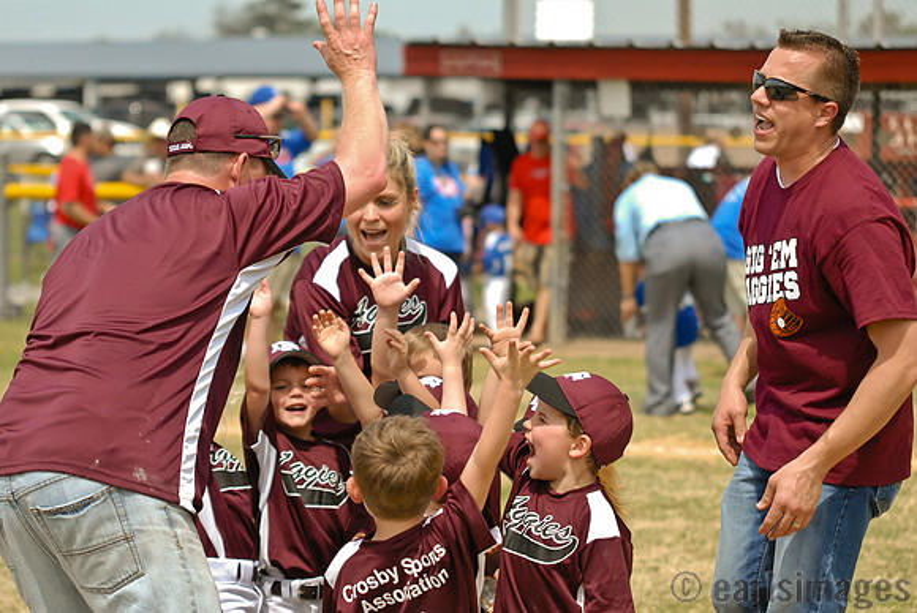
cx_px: 458
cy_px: 306
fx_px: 2677
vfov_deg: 13.1
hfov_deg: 19.4
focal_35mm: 105
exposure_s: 1/8000
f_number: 2.8
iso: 800
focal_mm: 70
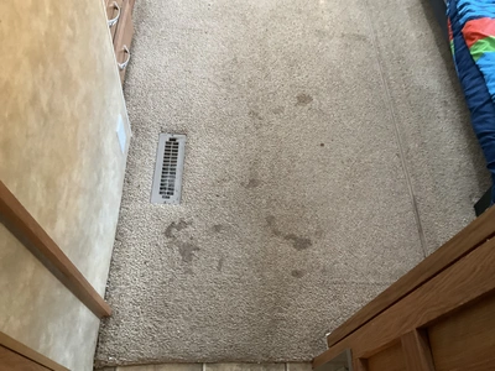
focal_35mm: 29
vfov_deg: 48.2
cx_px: 248
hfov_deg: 61.7
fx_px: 415
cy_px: 186
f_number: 1.8
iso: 320
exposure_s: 1/60
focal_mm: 3
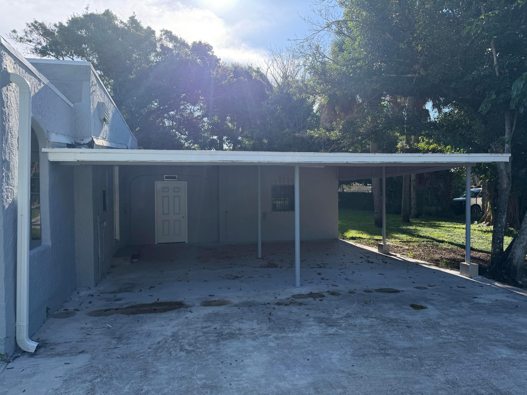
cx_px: 264
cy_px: 198
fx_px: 365
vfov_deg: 56.8
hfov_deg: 71.6
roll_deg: +1.6
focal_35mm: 24
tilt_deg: +1.0
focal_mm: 6.76
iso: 100
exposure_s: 1/2110
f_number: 1.78
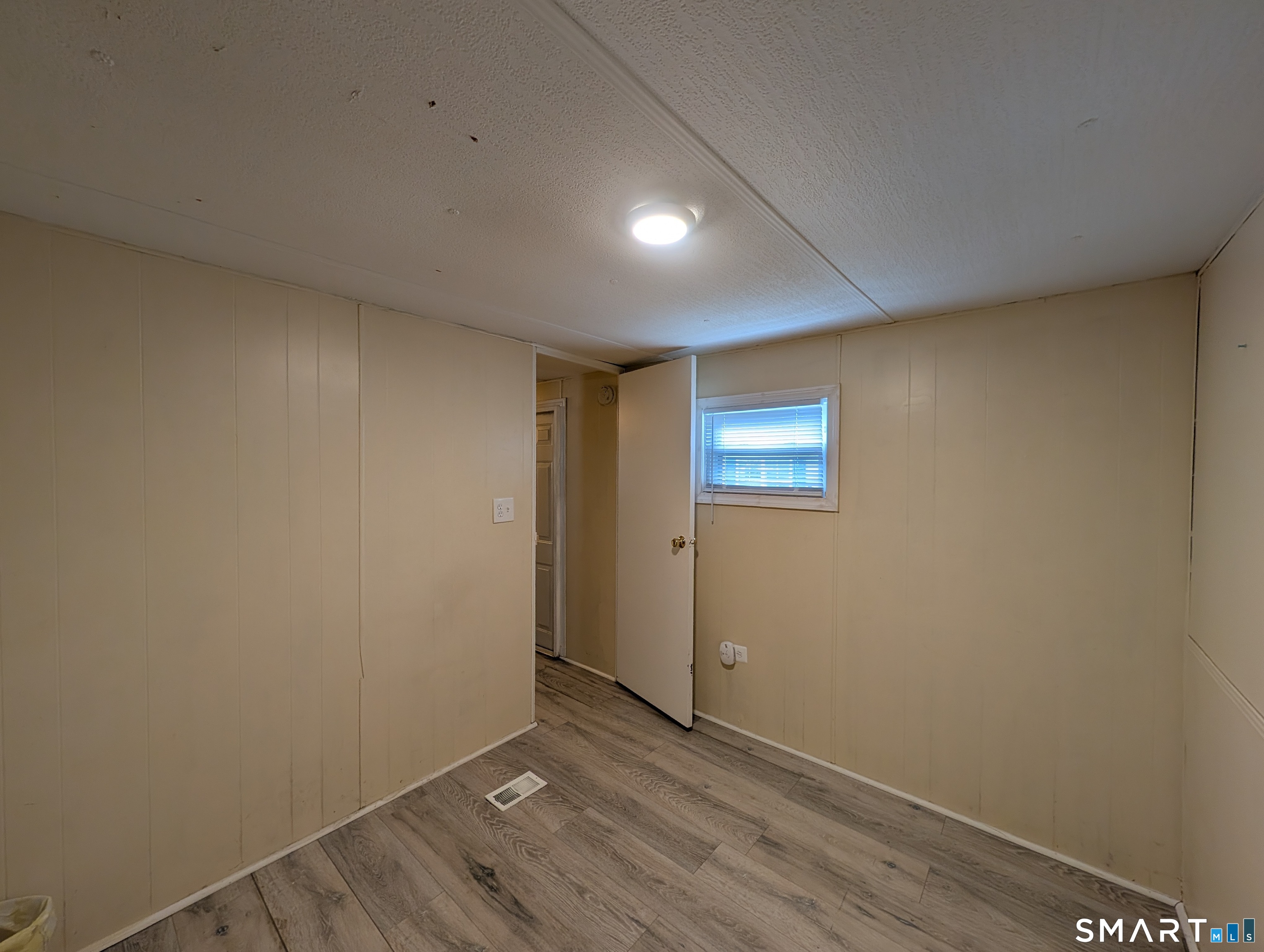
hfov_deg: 110.5
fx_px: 439
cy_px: 476
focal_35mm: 12
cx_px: 632
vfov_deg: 94.6
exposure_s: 1/60
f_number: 1.7
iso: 56
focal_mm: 2.02
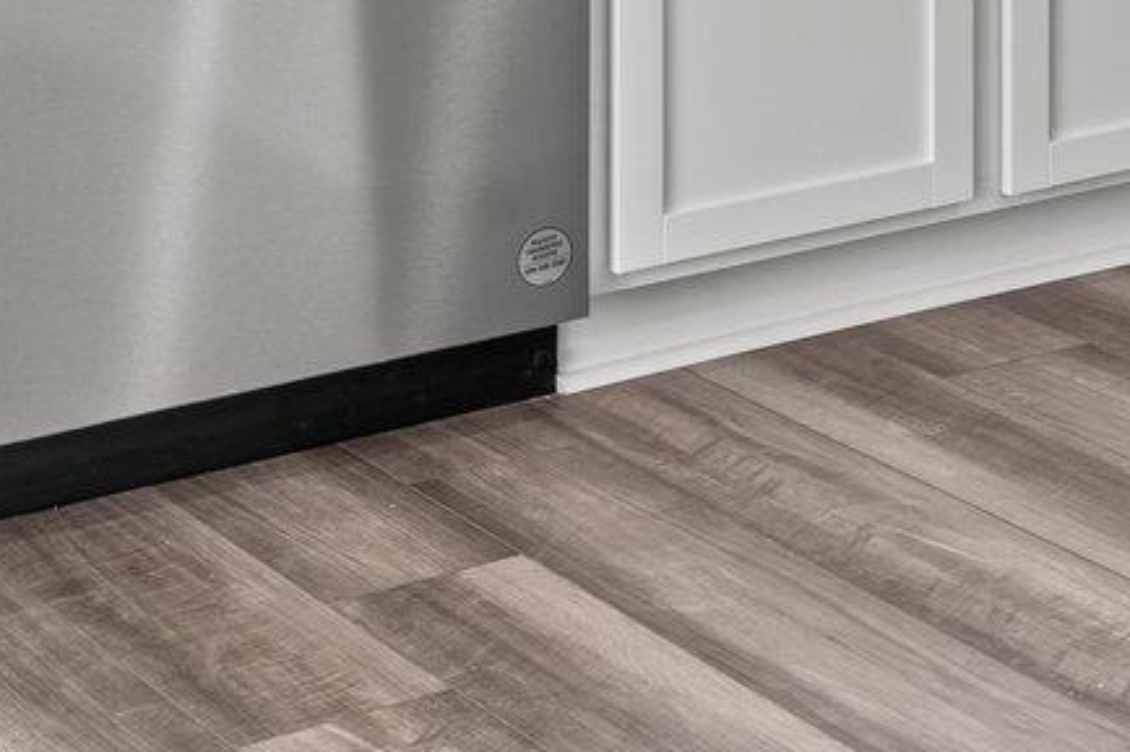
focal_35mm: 118
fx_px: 3702
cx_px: 1901
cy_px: -803
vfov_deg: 10.6
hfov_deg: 15.4
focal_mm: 25
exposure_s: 1/10
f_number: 10
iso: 100
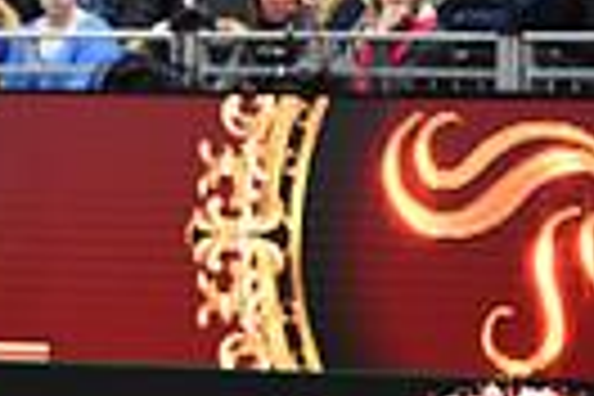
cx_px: -706
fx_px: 11582
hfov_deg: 2.9
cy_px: 194
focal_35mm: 702
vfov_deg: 2.0
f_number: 4.5
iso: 5000
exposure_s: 1/640
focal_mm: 160
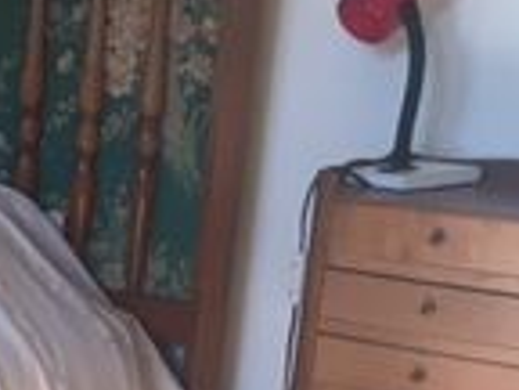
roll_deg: +0.5
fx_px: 1934
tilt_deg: -17.7
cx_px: -508
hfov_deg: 13.3
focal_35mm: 129
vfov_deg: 11.3
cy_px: 459
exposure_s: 1/33
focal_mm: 4.15
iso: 32
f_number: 2.2
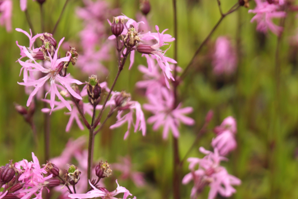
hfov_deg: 13.6
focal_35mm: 151
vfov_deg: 9.1
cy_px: 151
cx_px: 114
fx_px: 1249
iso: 200
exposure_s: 1/100
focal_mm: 55
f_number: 5.6
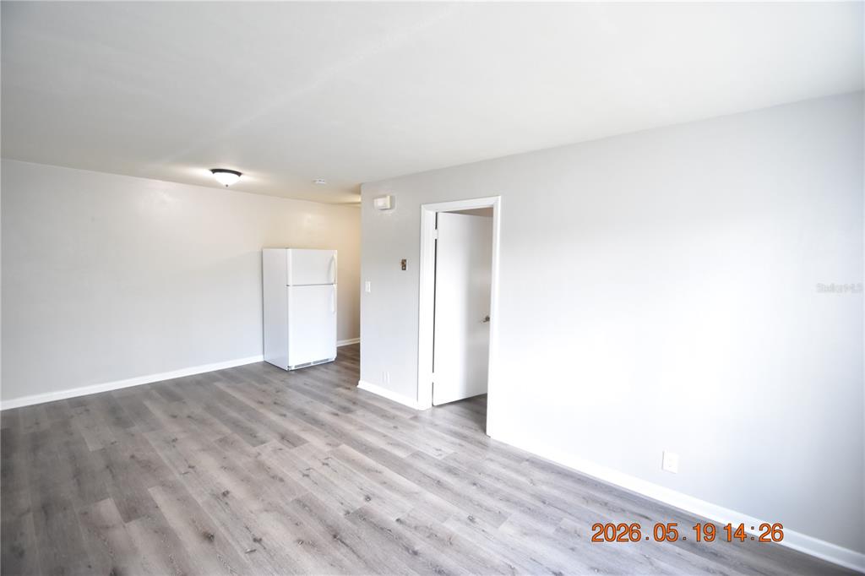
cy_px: 288
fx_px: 360
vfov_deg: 77.3
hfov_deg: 100.4
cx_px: 432
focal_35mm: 15
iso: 800
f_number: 3.5
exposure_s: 1/30
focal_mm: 10
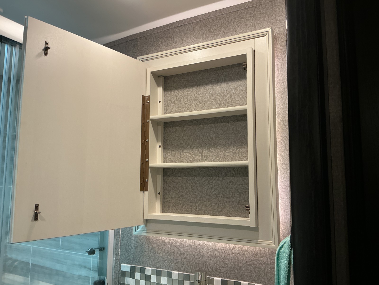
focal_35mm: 29
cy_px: 142
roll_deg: -1.4
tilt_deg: +7.9
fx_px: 318
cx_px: 190
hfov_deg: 61.7
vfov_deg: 48.2
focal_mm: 3
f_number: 1.8
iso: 100
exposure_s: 1/60
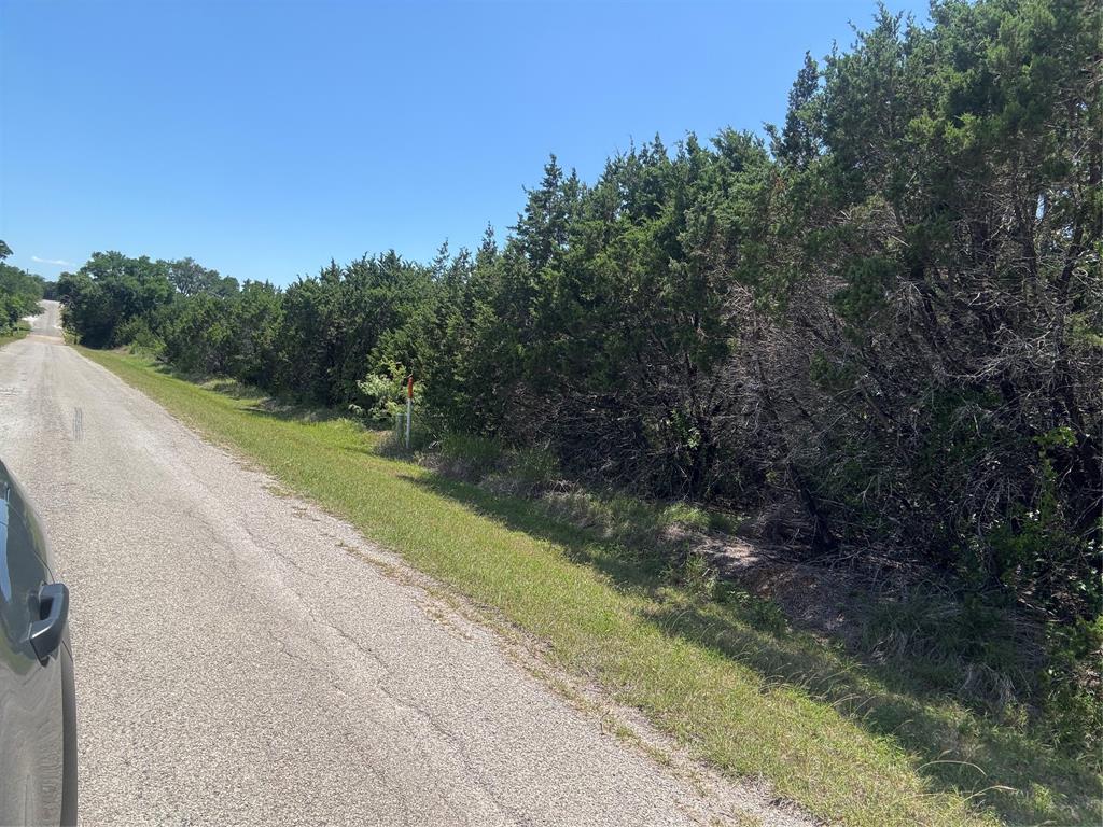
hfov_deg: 73.9
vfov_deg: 58.9
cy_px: 414
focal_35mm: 23
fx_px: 733
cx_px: 552
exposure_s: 1/1038
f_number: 1.9
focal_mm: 2.69
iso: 25
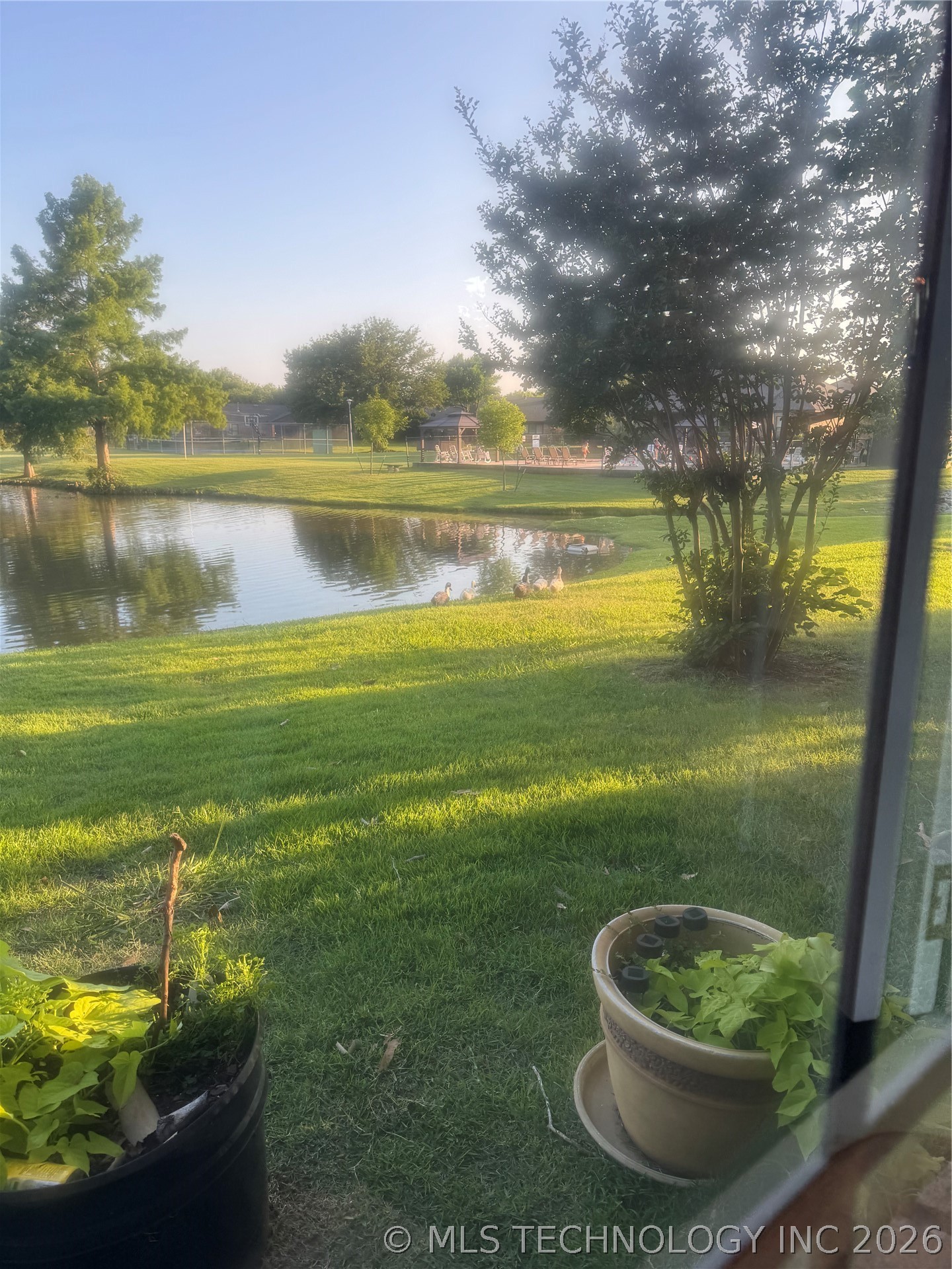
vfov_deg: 71.6
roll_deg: +0.8
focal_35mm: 24
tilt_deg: -13.4
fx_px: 880
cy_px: 634
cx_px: 476
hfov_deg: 56.8
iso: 80
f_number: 1.78
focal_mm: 6.76
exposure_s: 1/544
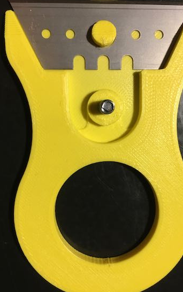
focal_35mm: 36
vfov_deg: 54.0
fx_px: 287
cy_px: 147
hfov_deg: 35.4
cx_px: 101
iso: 125
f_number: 2.2
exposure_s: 1/33
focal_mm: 4.15
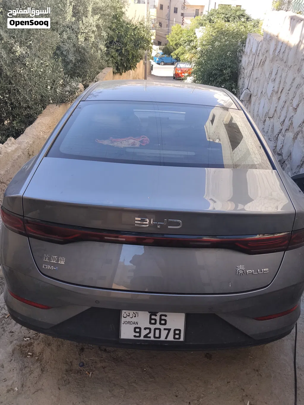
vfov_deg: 61.7
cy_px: 202
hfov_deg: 48.2
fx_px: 340
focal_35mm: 29
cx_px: 152
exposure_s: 1/339
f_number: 1.8
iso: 50
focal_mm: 4.22
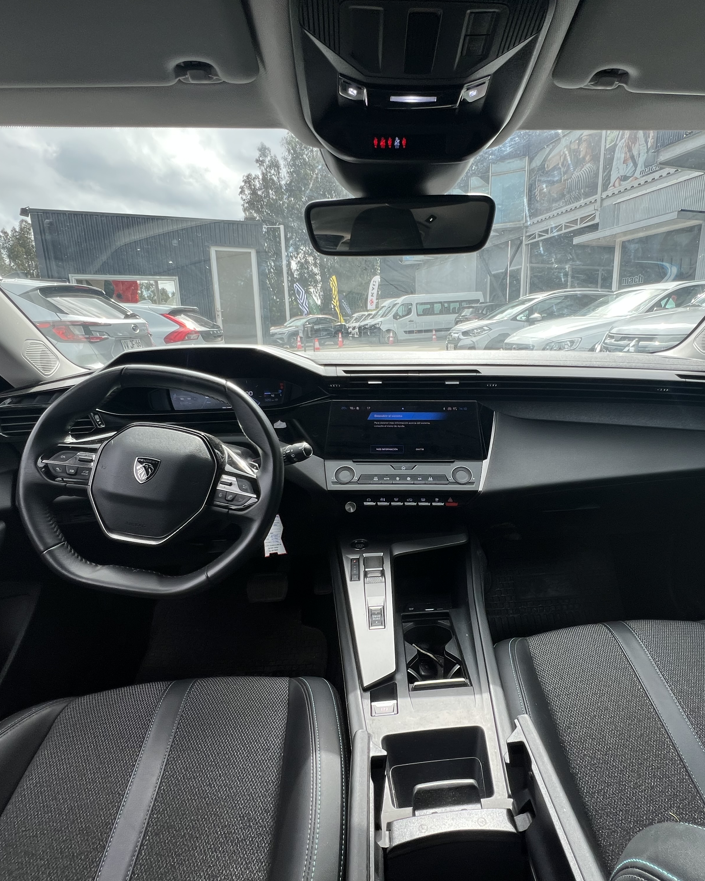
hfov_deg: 76.3
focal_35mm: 17
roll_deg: +1.1
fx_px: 443
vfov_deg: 89.6
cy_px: 442
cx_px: 415
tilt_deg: -12.9
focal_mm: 1.57
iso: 32
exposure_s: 1/418
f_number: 1.8
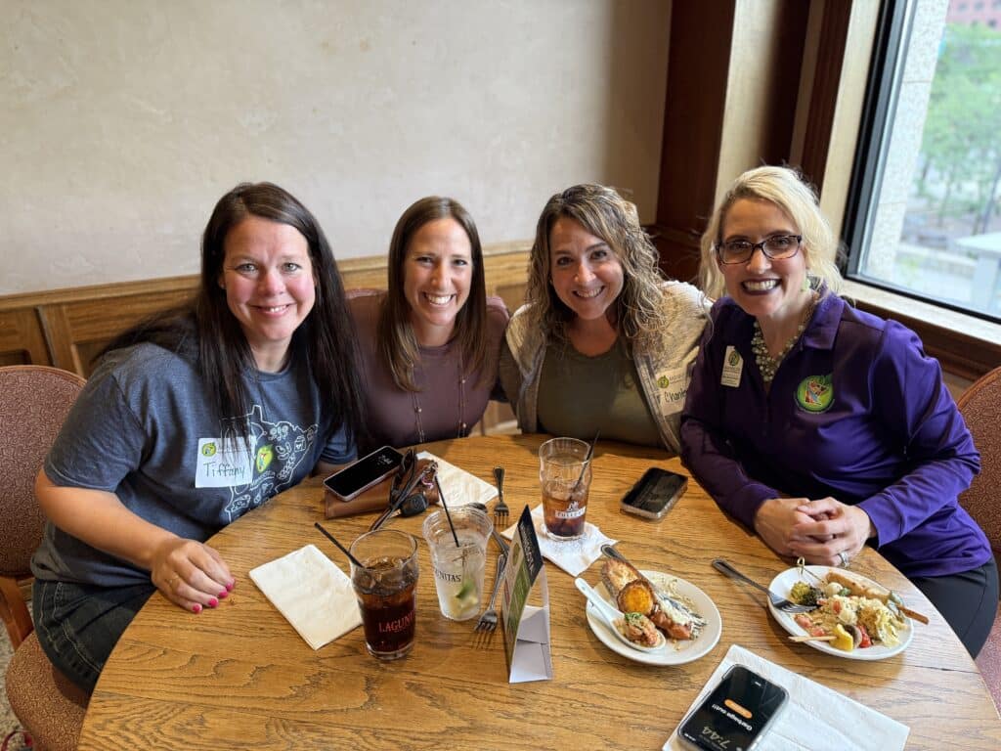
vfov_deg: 56.8
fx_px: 694
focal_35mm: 24
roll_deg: +0.6
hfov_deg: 71.6
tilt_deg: -22.3
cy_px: 376
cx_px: 500
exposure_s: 1/60
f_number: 1.78
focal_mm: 6.76
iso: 250
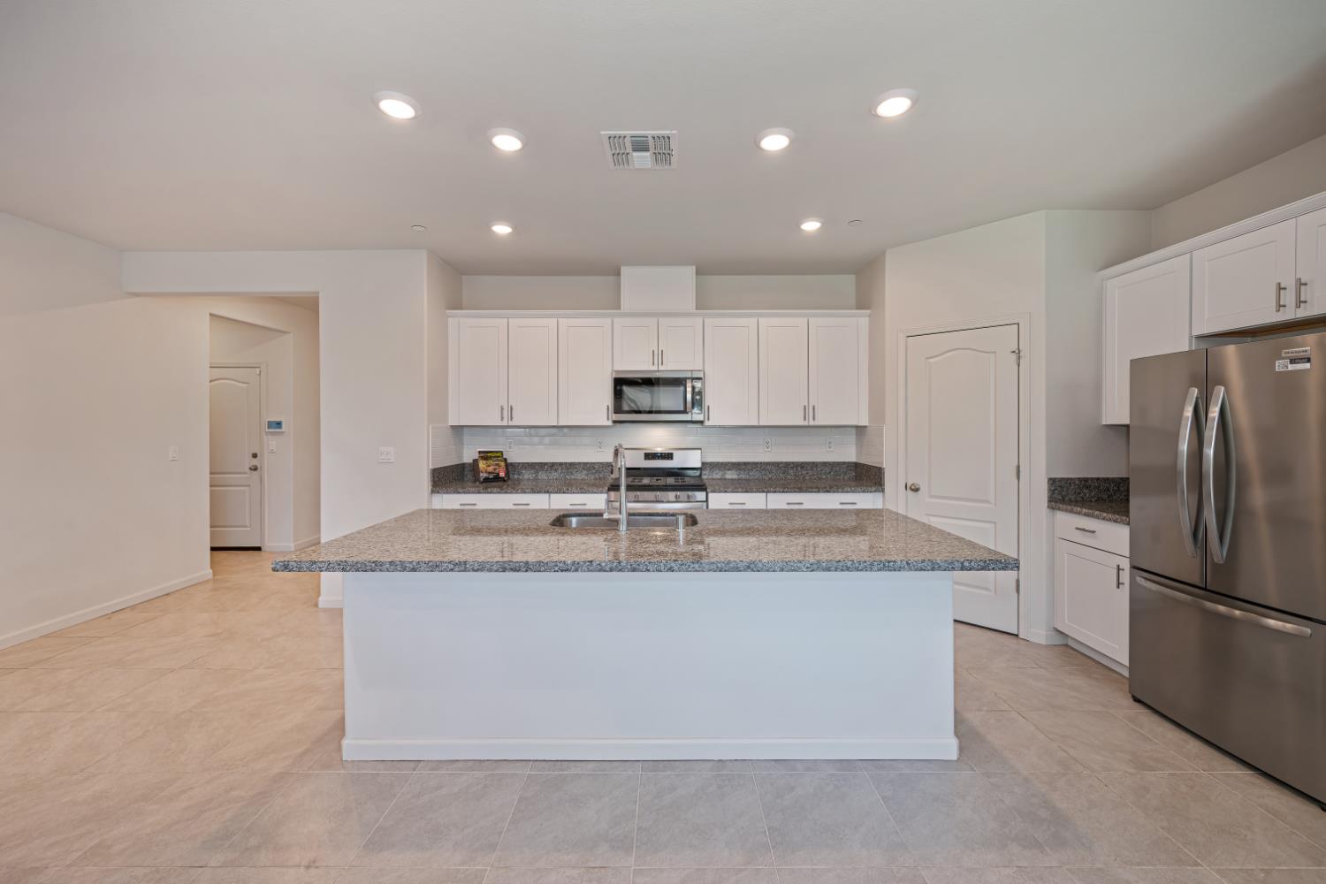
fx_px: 516
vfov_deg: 81.2
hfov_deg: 104.3
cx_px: 663
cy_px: 442
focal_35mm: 14
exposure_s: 1/160
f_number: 6.3
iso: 640
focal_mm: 14
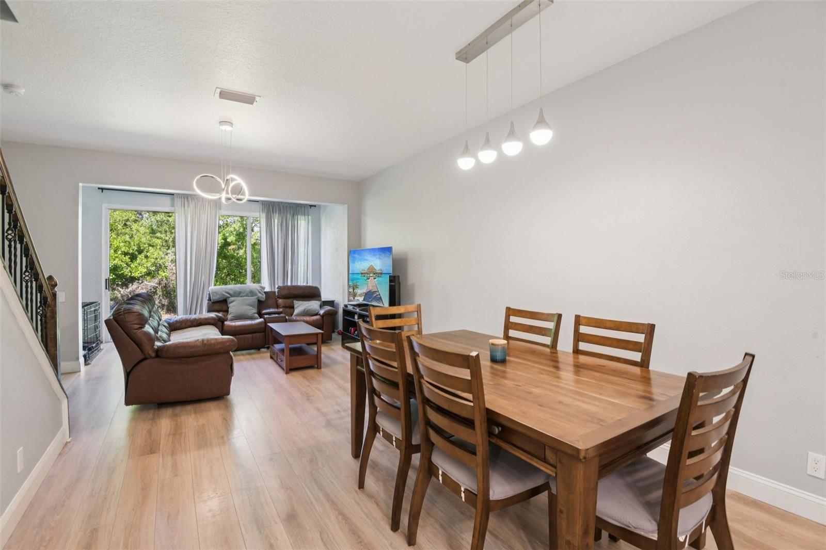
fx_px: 367
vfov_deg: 73.7
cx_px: 413
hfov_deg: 96.7
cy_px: 275
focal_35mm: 16
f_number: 8
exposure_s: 1/13
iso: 400
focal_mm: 16
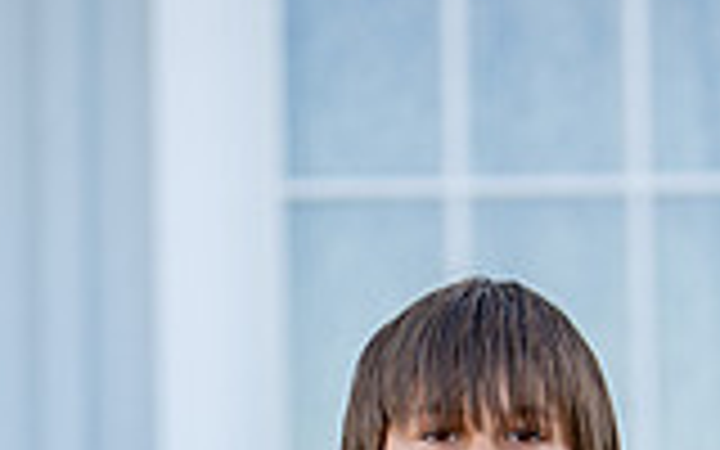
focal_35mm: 204
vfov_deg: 6.3
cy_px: 856
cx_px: 543
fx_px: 4003
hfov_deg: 10.3
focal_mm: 50
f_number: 1.2
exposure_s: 1/1600
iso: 100
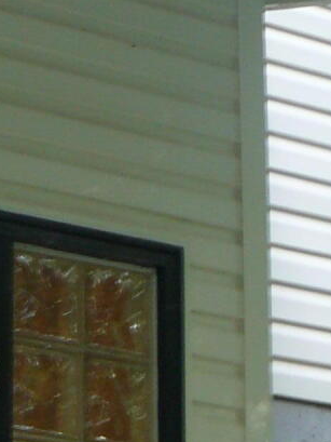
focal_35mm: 176
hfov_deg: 8.2
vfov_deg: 11.1
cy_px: 491
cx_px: -216
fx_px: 2243
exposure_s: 1/40
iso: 100
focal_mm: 6
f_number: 2.8
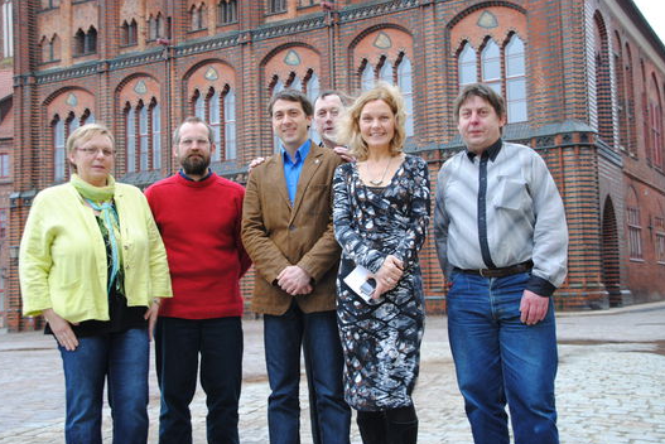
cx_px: 331
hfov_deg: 41.9
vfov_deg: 28.7
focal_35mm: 47
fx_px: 869
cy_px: 218
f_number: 4.2
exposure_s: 1/50
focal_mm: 30
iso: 200
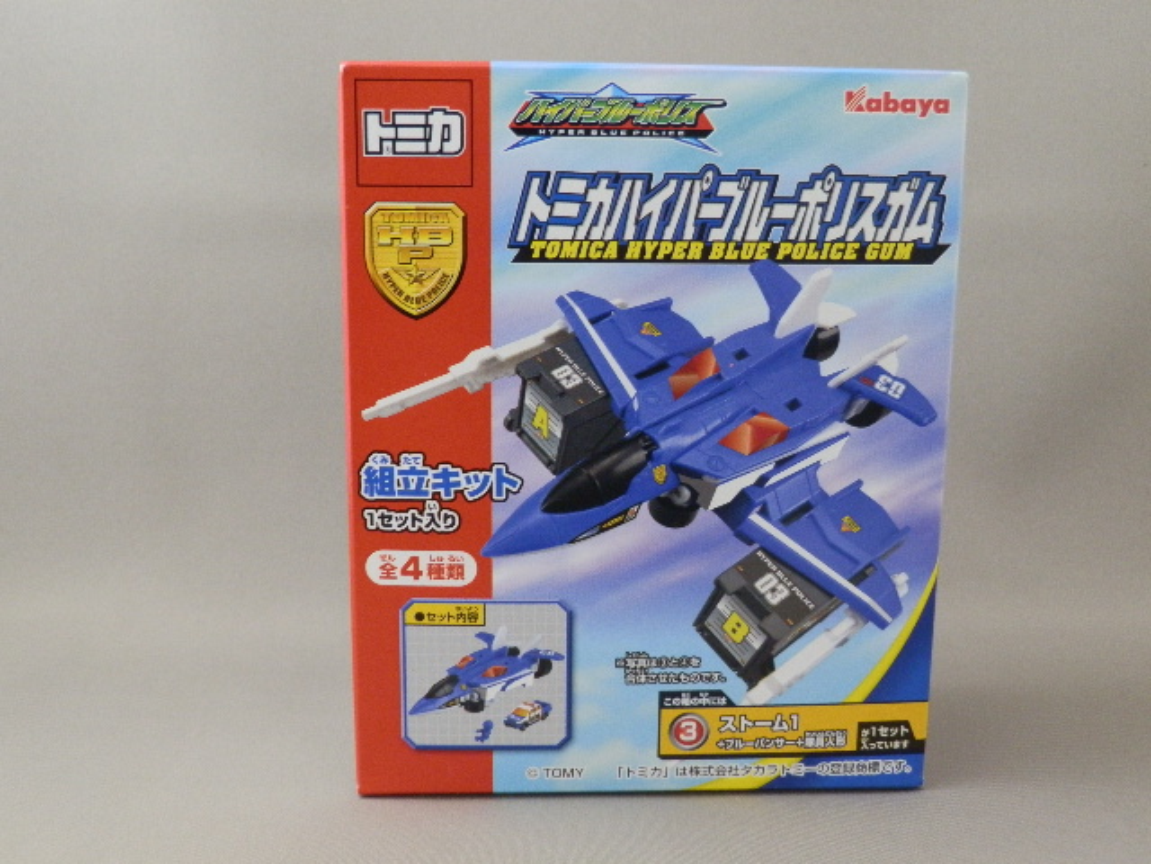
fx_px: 1131
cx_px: 576
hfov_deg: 54.0
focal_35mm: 34
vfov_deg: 41.8
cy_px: 432
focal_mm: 6.17
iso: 250
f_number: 3.5
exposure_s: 1/8
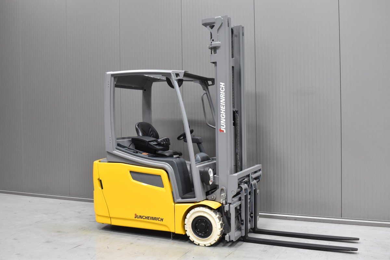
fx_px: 390
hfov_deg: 53.1
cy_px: 130
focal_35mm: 36
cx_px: 195
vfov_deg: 36.9
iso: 1600
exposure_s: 1/30
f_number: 5.6
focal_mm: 24
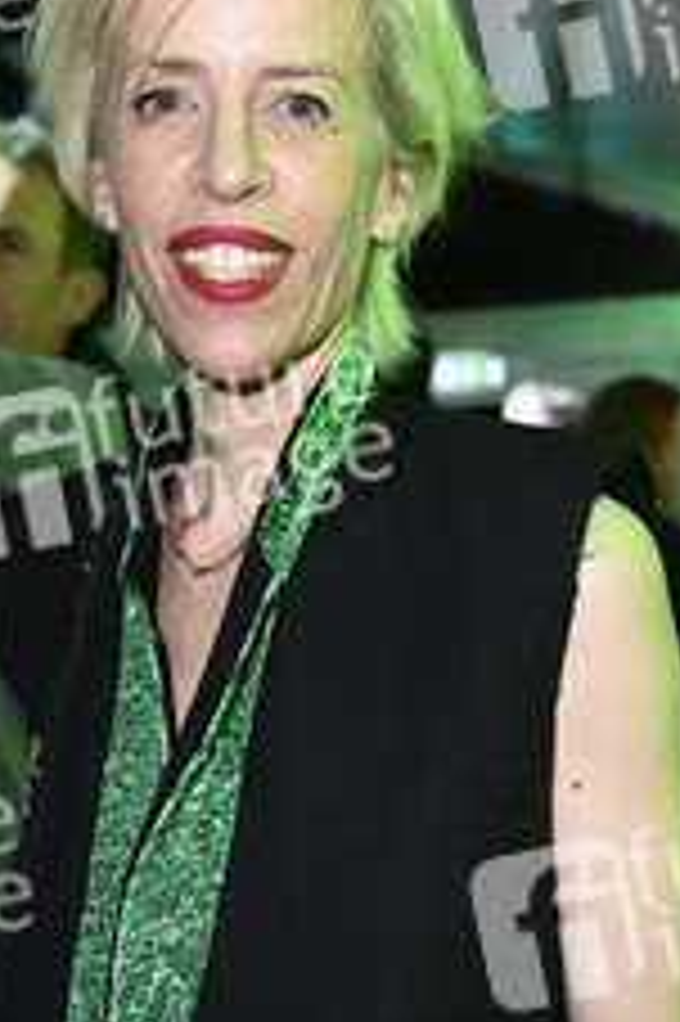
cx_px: 293
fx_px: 1702
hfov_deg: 22.6
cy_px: 680
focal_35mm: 60
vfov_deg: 33.1
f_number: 3.5
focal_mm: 34
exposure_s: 1/100
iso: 640
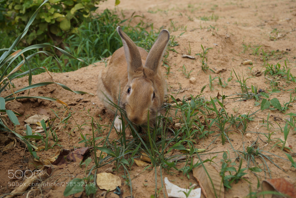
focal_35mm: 40
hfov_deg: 48.5
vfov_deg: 33.4
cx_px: 148
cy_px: 98
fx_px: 329
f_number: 5
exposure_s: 1/200
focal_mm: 26
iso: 100
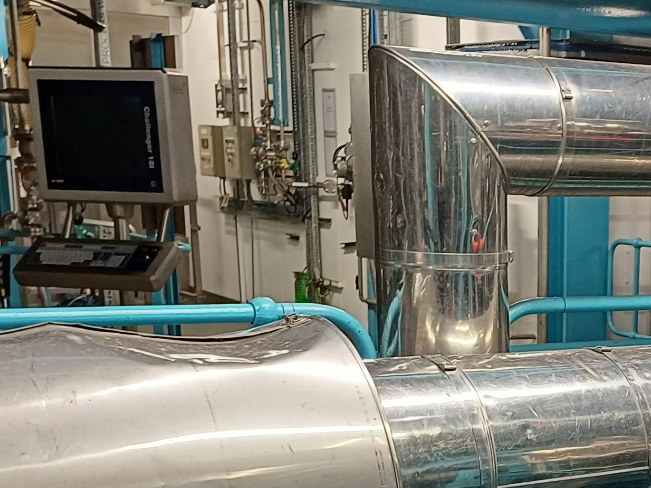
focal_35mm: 73
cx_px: 668
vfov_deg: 19.1
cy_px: 579
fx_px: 1373
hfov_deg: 25.2
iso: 400
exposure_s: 1/50
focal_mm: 4.65
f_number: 1.8
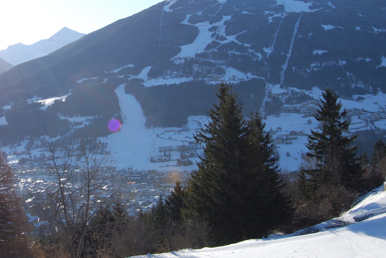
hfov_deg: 30.4
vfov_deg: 21.1
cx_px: 60
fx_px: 687
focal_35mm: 64
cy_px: 53
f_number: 8
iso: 100
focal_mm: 22
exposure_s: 1/250
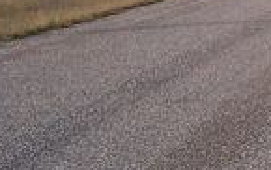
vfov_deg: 8.0
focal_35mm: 154
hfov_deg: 12.0
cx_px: 548
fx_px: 1139
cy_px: -204
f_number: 2.8
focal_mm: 5.85
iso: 64
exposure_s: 1/800
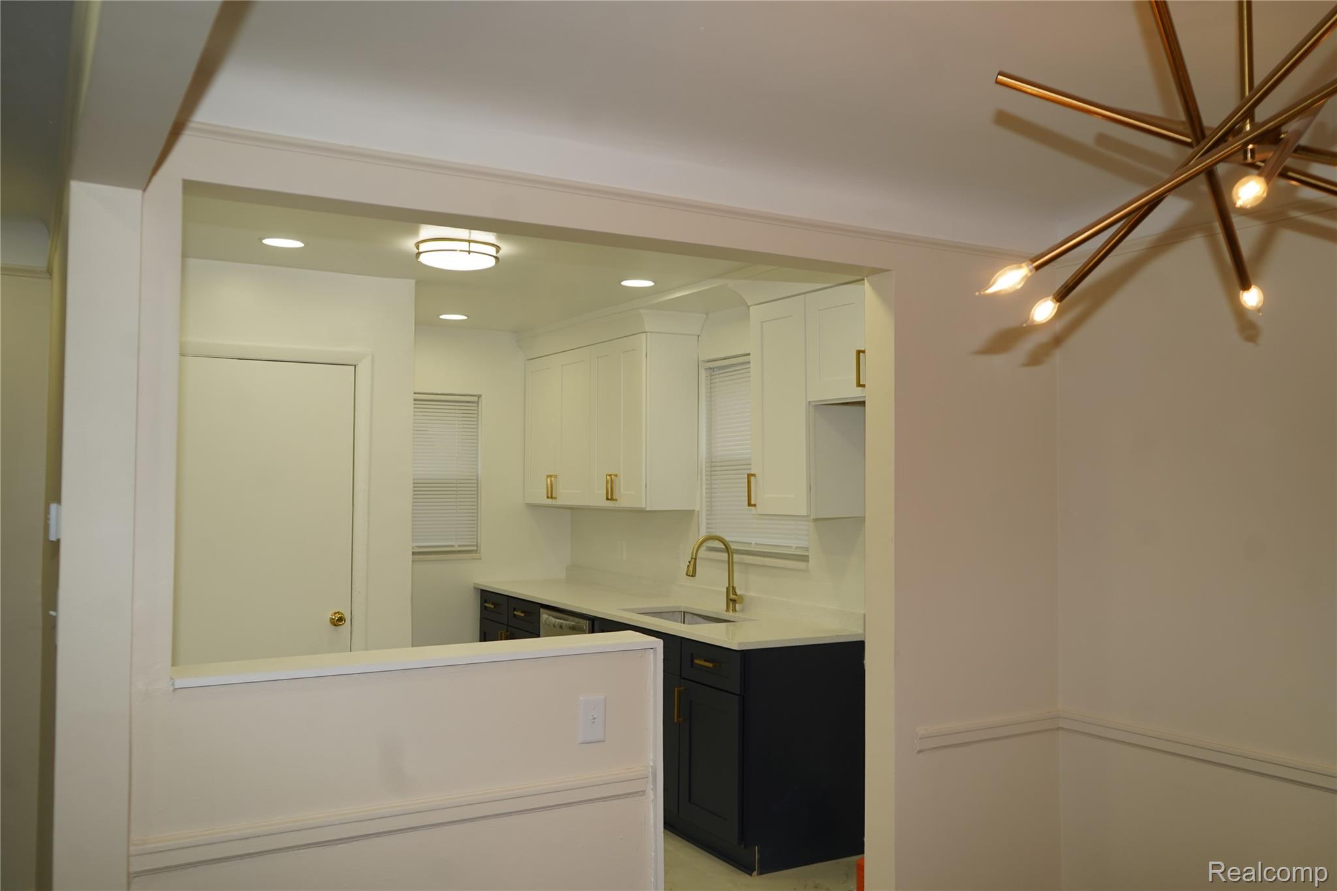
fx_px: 1077
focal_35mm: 29
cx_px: 668
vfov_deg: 45.0
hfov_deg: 63.7
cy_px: 446
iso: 320
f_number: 4
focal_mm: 29
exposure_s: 1/160
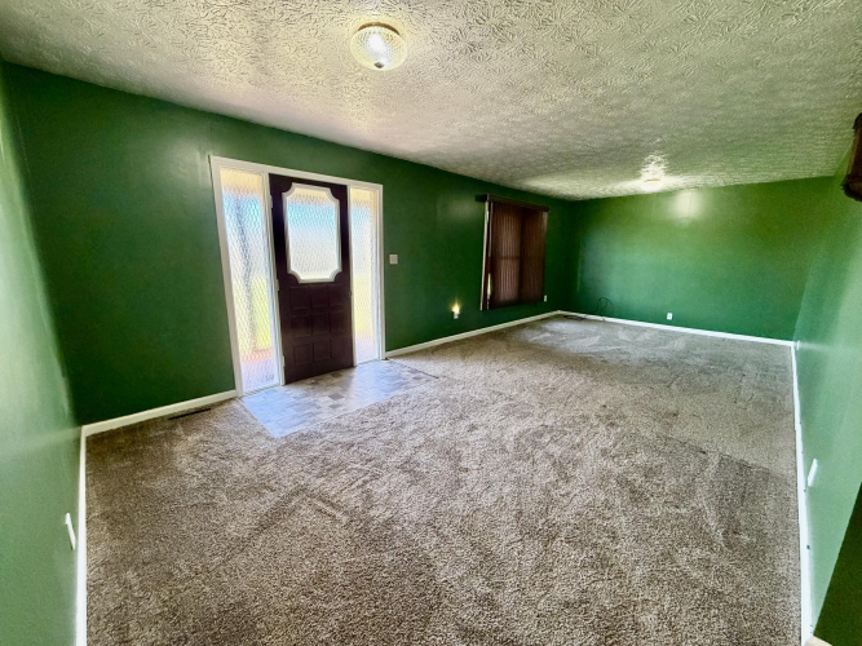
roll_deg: +0.2
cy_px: 323
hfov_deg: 102.1
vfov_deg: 85.7
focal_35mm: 14
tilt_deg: -12.2
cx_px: 431
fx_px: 349
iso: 320
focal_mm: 2.22
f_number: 2.2
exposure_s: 1/60
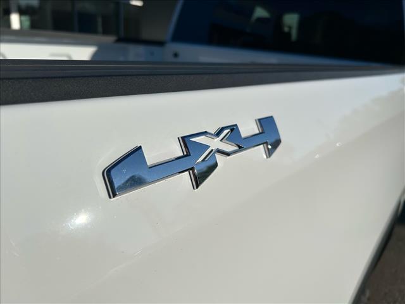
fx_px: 304
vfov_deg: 53.1
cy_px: 152
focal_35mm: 26
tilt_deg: -18.7
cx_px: 202
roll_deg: -3.5
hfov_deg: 67.3
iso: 50
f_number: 1.5
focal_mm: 5.7
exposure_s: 1/12658
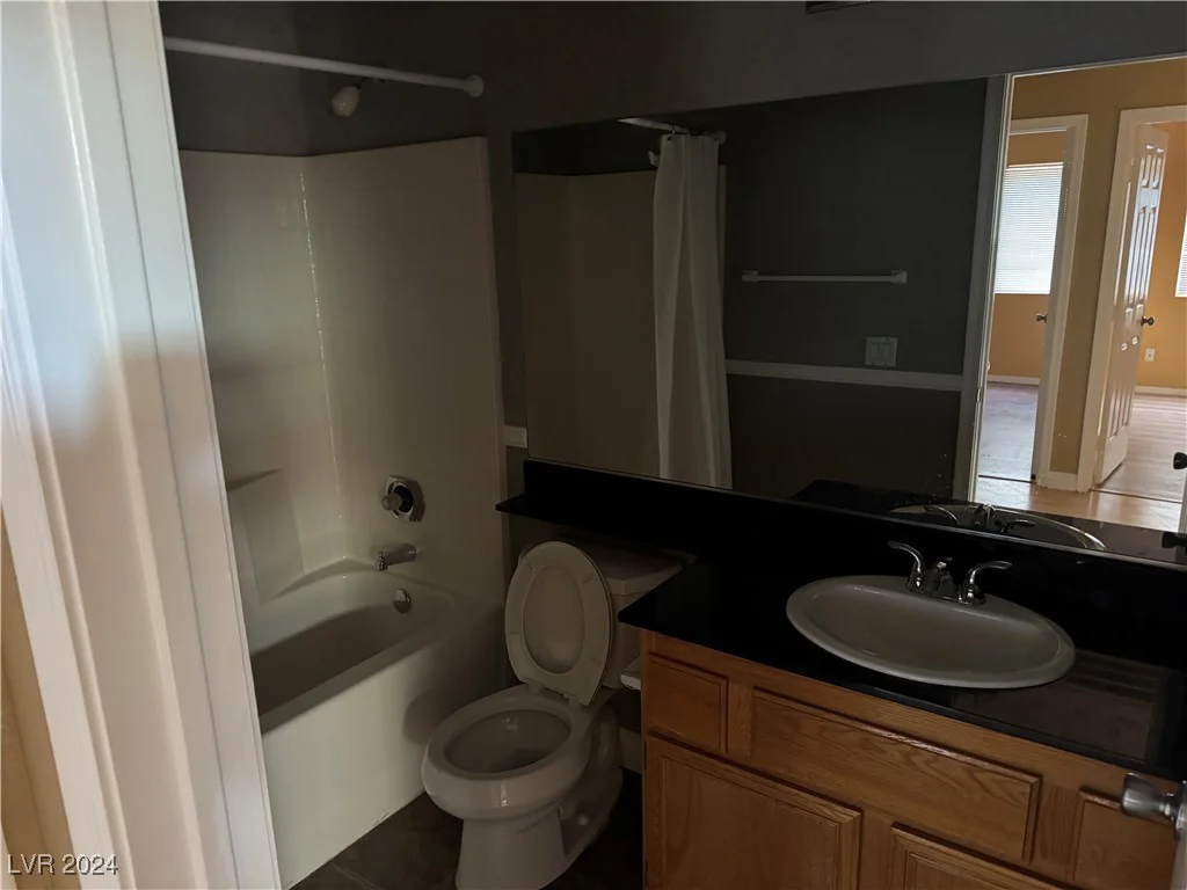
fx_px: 823
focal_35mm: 24
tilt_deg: -14.5
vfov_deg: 56.8
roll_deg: +2.0
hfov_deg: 71.6
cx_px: 594
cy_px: 445
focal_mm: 6.76
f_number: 1.78
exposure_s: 1/30
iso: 1000
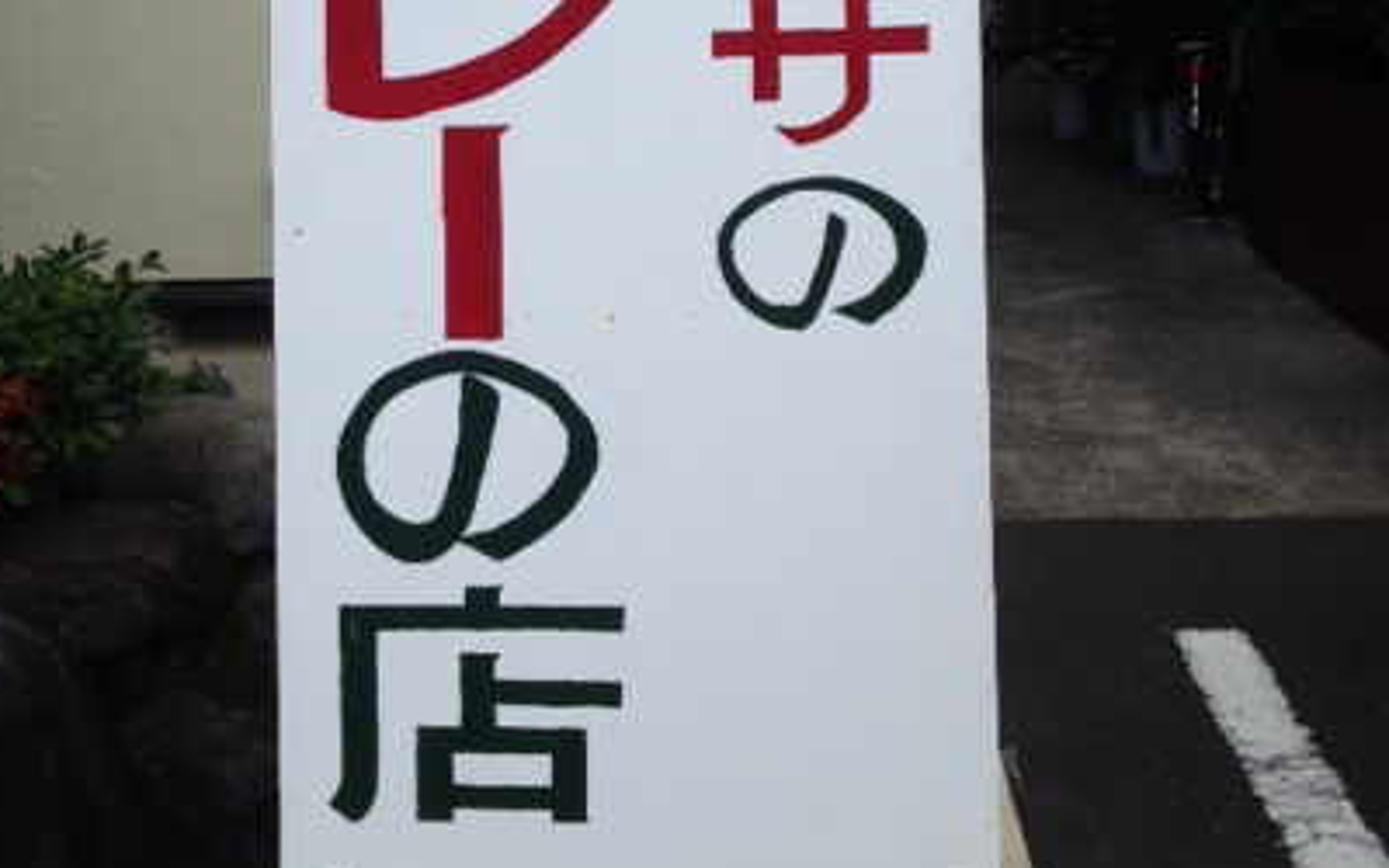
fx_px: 2120
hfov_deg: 36.2
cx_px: 615
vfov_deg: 22.0
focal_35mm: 56
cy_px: -56
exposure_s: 1/1153
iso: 50
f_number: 2.4
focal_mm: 4.12
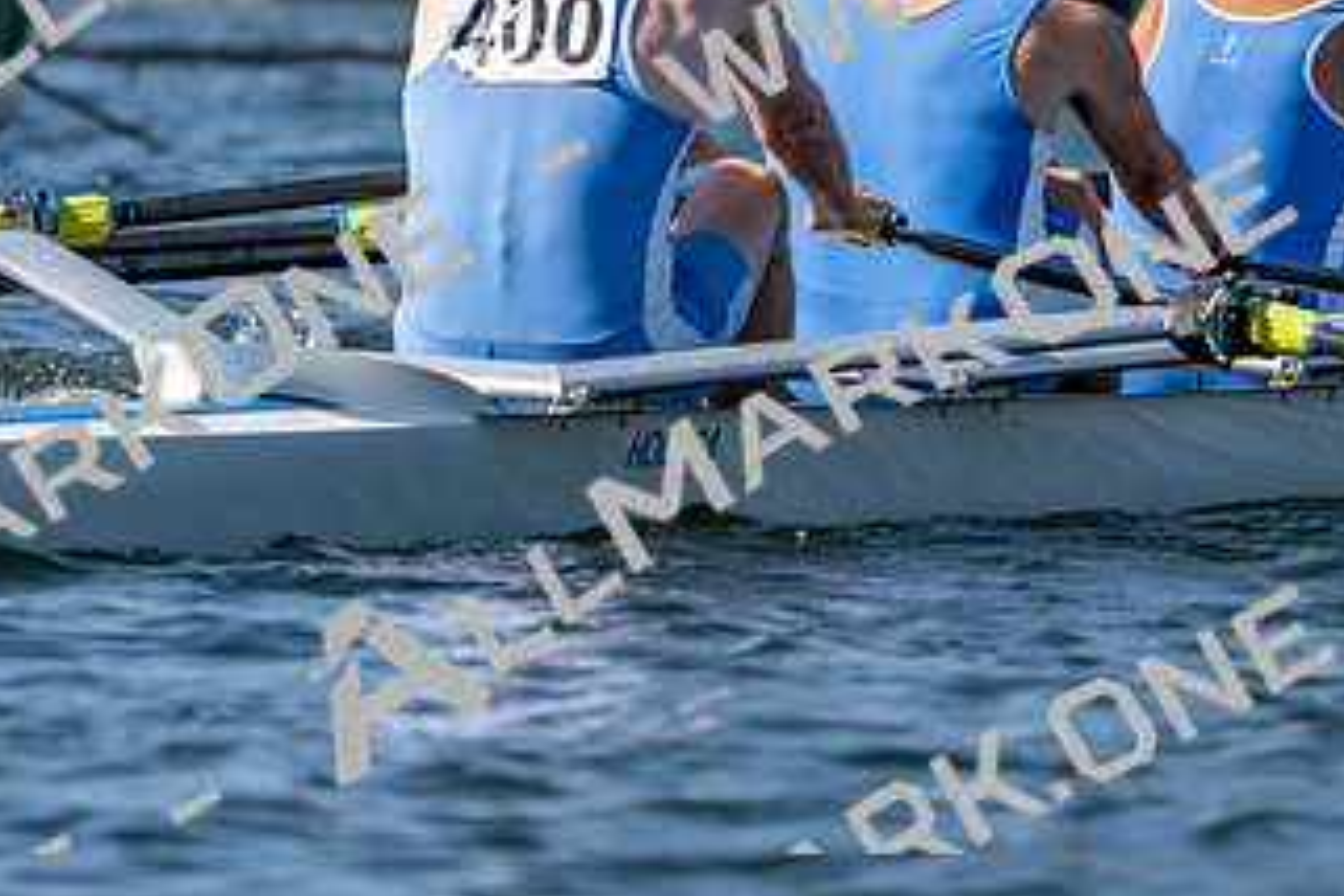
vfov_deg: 2.5
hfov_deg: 3.8
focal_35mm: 542
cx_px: 1172
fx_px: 20233
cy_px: 136
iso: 250
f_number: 5.6
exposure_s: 1/1600
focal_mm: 300
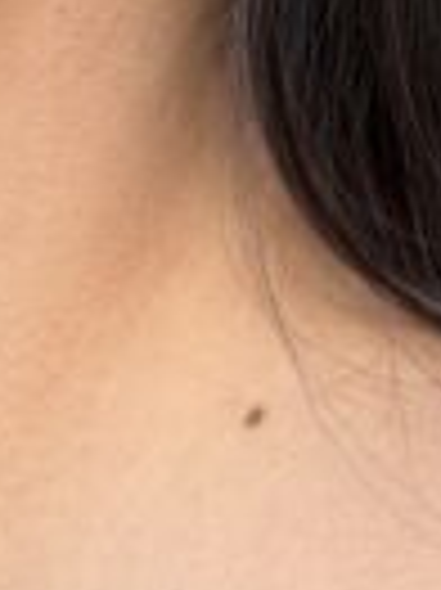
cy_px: -275
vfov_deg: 12.8
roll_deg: +0.3
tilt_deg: -8.9
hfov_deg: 10.1
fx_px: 2501
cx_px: 144
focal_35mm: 147
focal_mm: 6.76
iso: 64
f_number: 1.78
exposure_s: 1/327
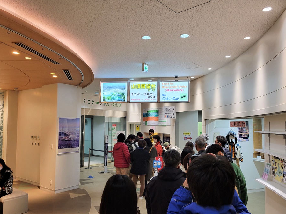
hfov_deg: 61.7
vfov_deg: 48.1
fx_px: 240
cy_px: 118
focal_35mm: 29
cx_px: 143
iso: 125
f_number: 1.8
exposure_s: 1/100
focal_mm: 5.4
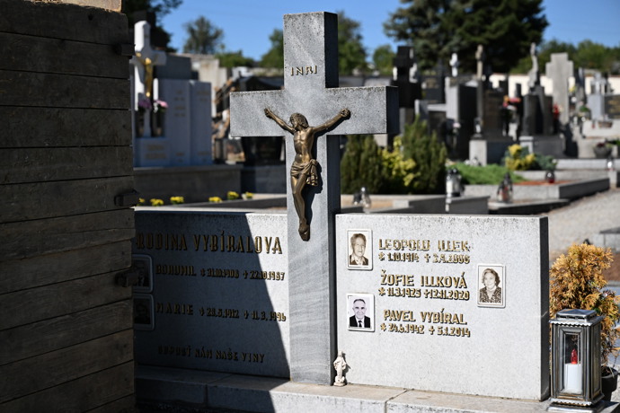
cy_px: 206
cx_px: 310
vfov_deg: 21.2
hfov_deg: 31.4
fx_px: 1102
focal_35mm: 64
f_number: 5
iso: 2000
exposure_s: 1/20000
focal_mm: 64
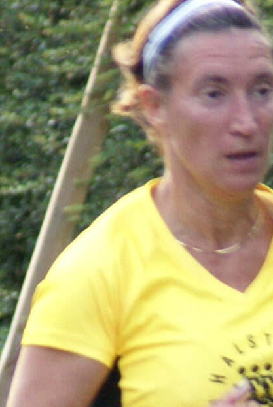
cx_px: 207
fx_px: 20961
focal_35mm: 1848
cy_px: 562
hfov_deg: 0.7
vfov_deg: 1.1
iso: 800
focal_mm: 300
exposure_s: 1/125
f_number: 5.6
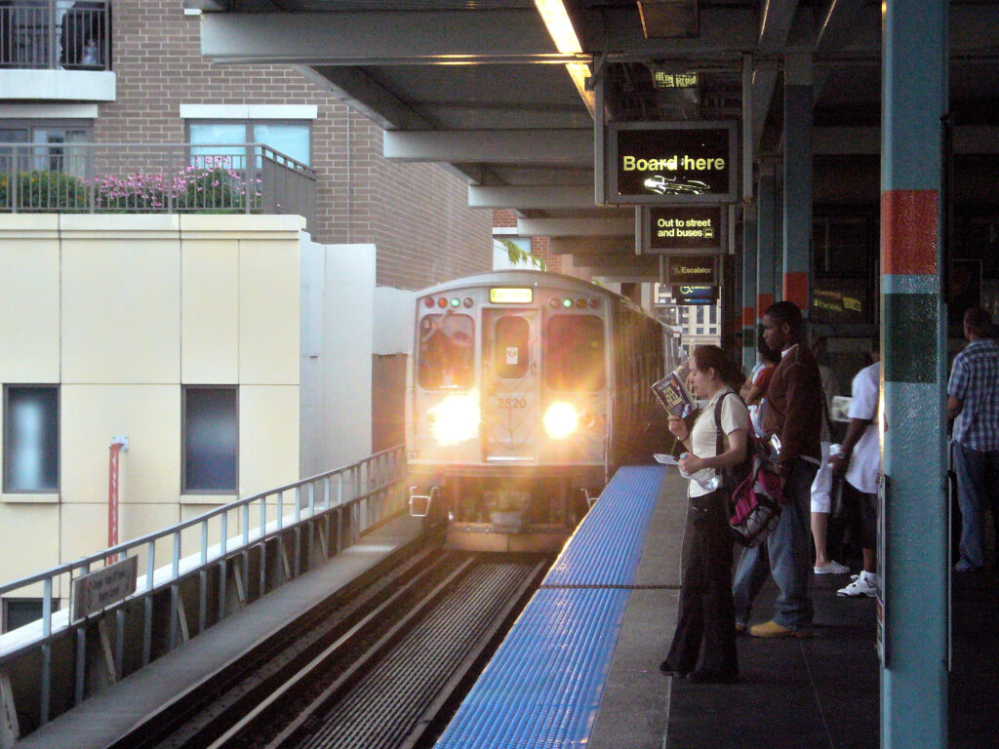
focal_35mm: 102
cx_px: 500
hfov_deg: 19.3
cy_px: 374
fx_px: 2944
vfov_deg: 14.5
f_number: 5.6
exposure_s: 1/30
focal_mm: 16.8
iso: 400
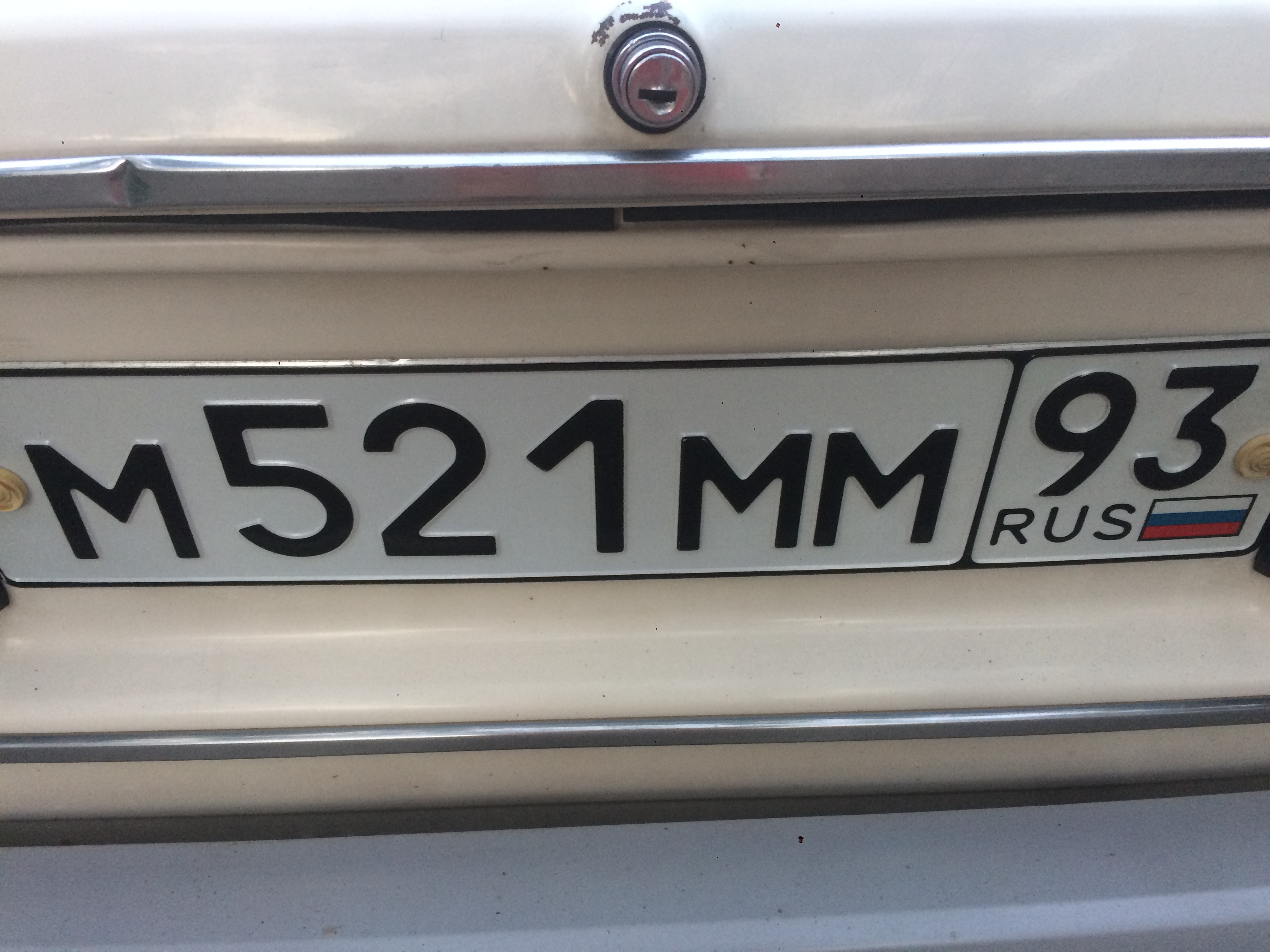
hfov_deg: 61.7
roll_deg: +0.4
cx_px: 635
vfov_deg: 48.2
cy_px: 476
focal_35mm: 29
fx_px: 1064
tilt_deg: -28.8
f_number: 2.2
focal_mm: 4.15
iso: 160
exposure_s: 1/33
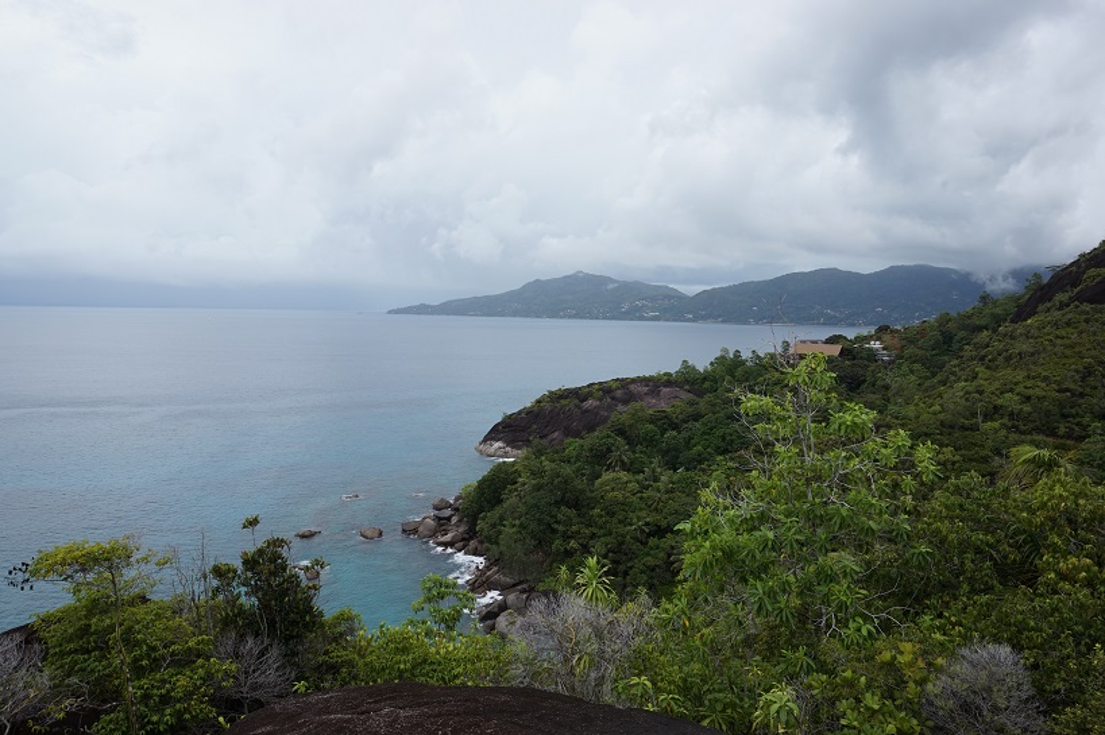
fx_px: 736
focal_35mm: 24
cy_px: 368
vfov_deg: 53.1
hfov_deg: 73.8
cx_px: 552
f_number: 9
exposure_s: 1/100
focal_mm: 16
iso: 100
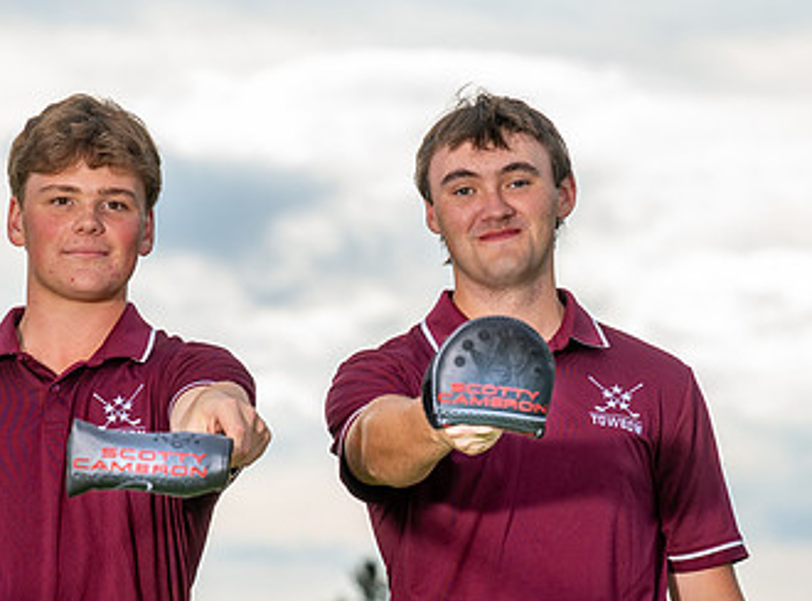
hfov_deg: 6.7
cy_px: 385
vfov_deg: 4.9
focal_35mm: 299
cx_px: 406
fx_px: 6978
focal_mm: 125
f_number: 5.6
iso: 160
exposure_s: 1/500
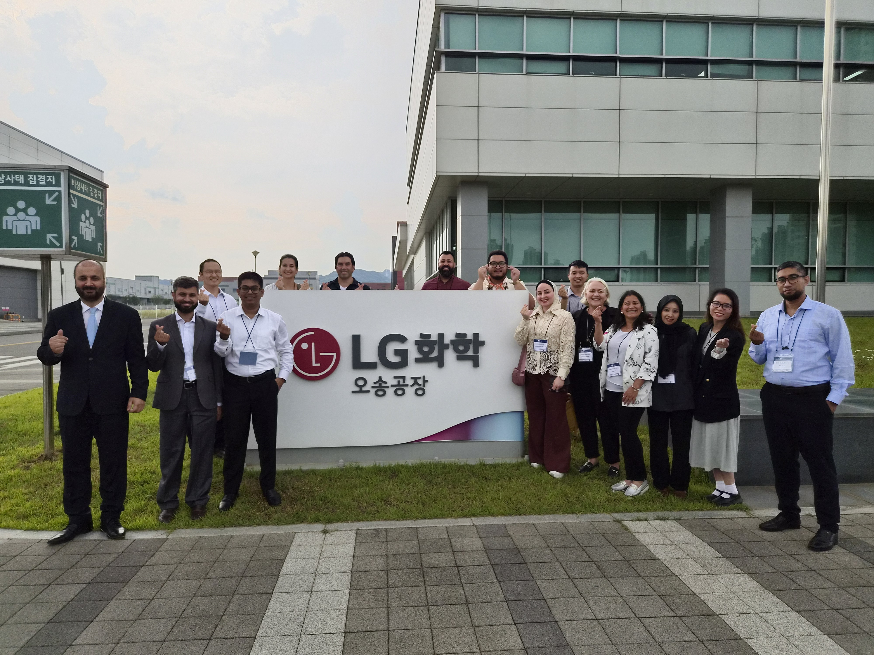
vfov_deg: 58.9
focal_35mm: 23
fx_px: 581
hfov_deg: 73.9
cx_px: 437
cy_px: 328
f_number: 1.8
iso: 80
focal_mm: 5.4
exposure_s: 1/4624
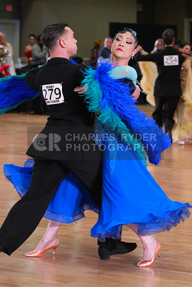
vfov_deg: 14.5
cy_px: 144
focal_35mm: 141
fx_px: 1127
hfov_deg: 9.7
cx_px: 96
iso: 4000
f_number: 7.1
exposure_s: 1/200
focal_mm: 141
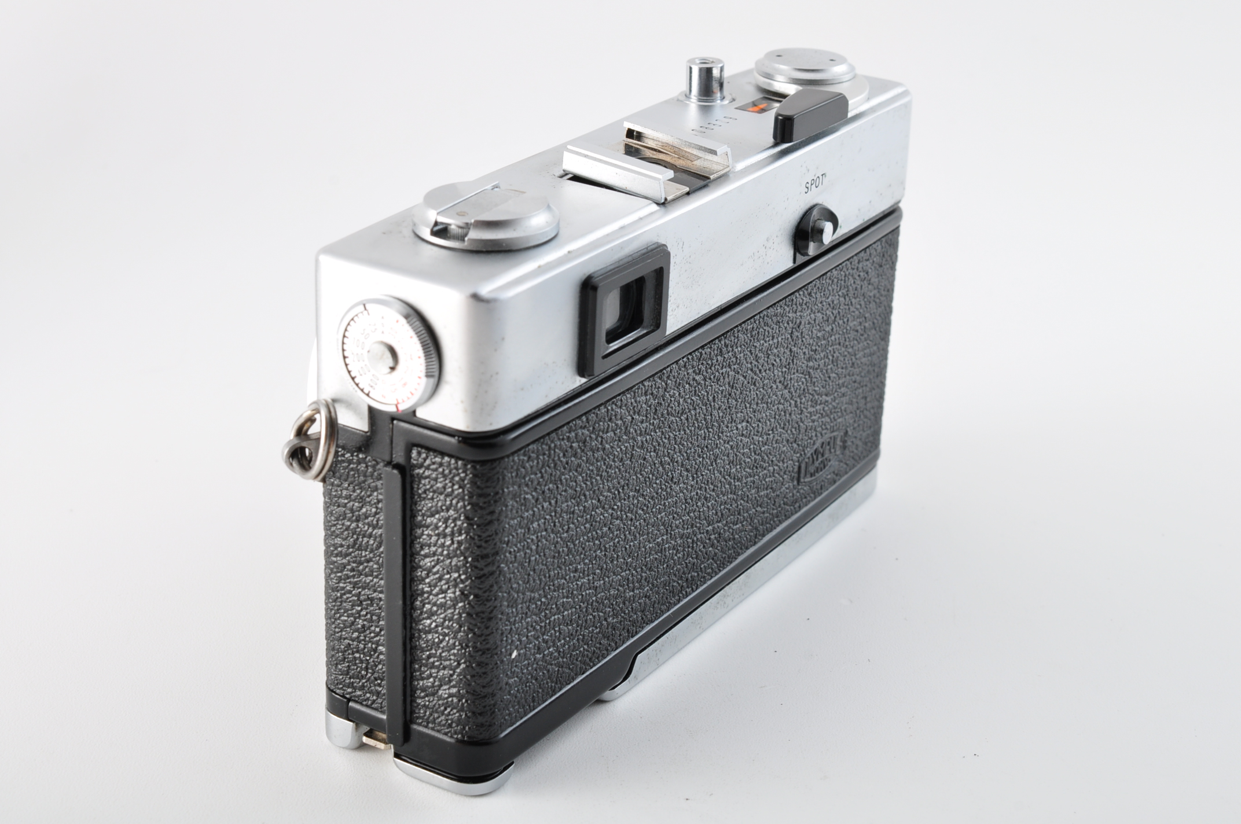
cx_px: 620
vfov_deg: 22.6
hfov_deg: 33.4
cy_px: 412
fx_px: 2066
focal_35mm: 60
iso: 200
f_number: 14
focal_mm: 40
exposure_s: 1/200
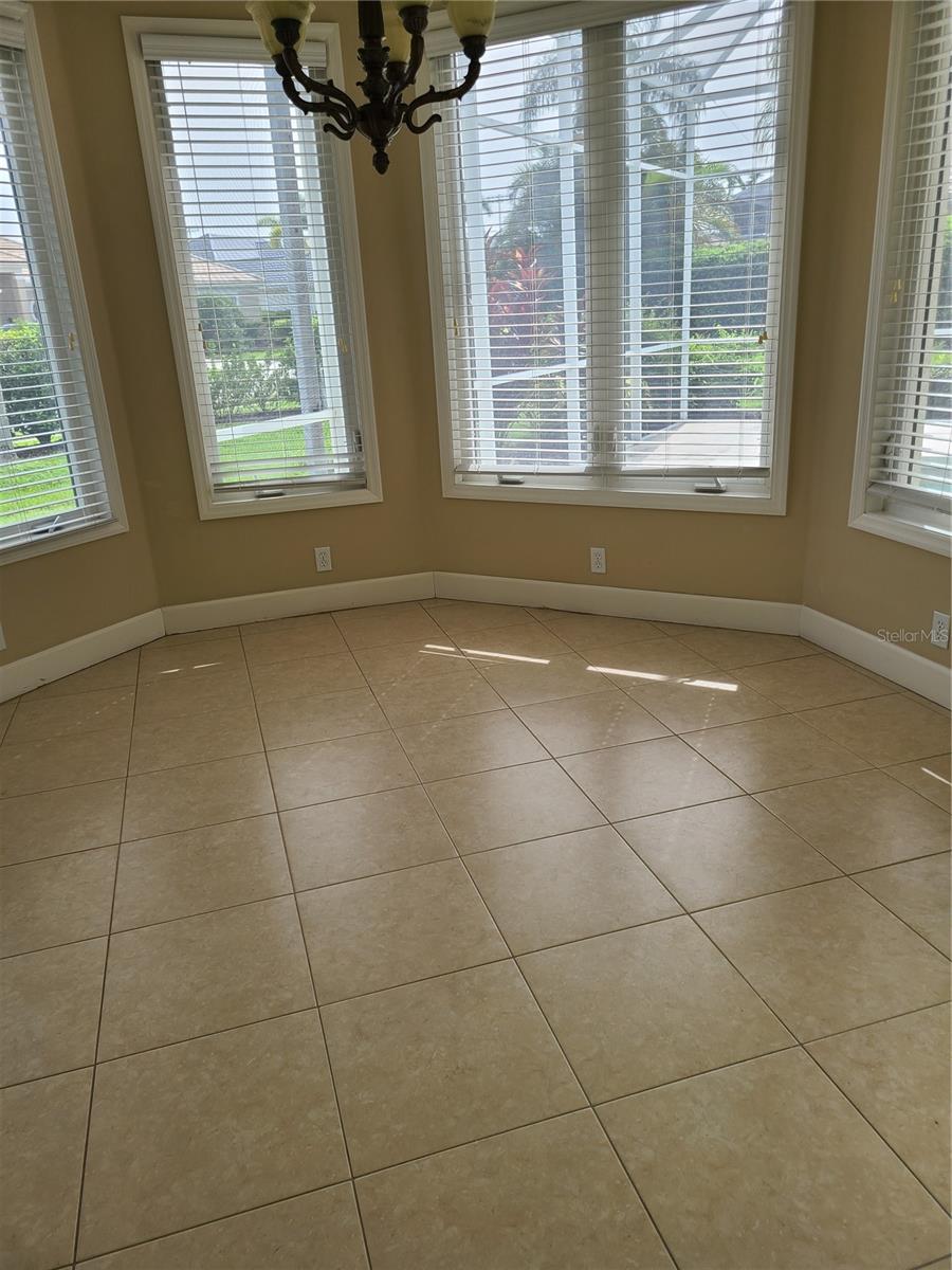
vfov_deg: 67.3
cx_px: 476
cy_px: 635
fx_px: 953
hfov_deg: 53.1
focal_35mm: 26
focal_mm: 5.4
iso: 40
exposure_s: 1/317
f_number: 1.8
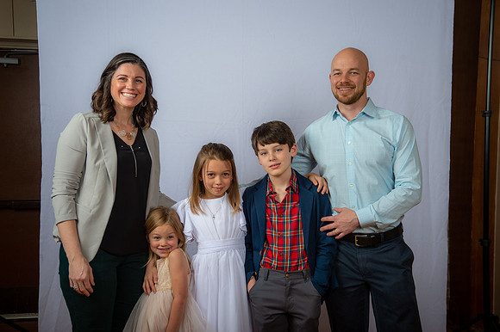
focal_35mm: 48
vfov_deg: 28.0
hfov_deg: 41.1
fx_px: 666
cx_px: 250
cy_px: 166
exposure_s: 1/200
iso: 250
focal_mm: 48
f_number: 6.3
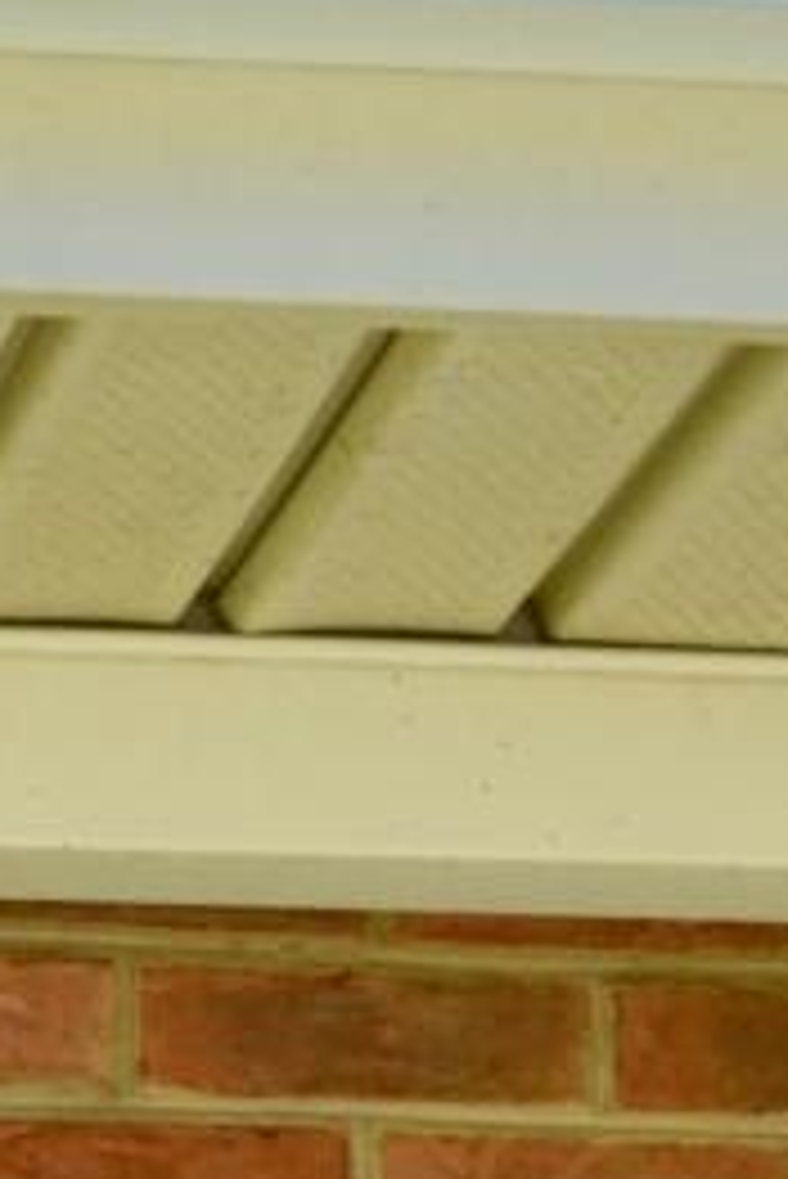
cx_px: 74
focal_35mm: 275
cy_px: 3226
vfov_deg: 6.9
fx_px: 9017
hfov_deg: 5.0
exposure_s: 1/125
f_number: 5.6
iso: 160
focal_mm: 24
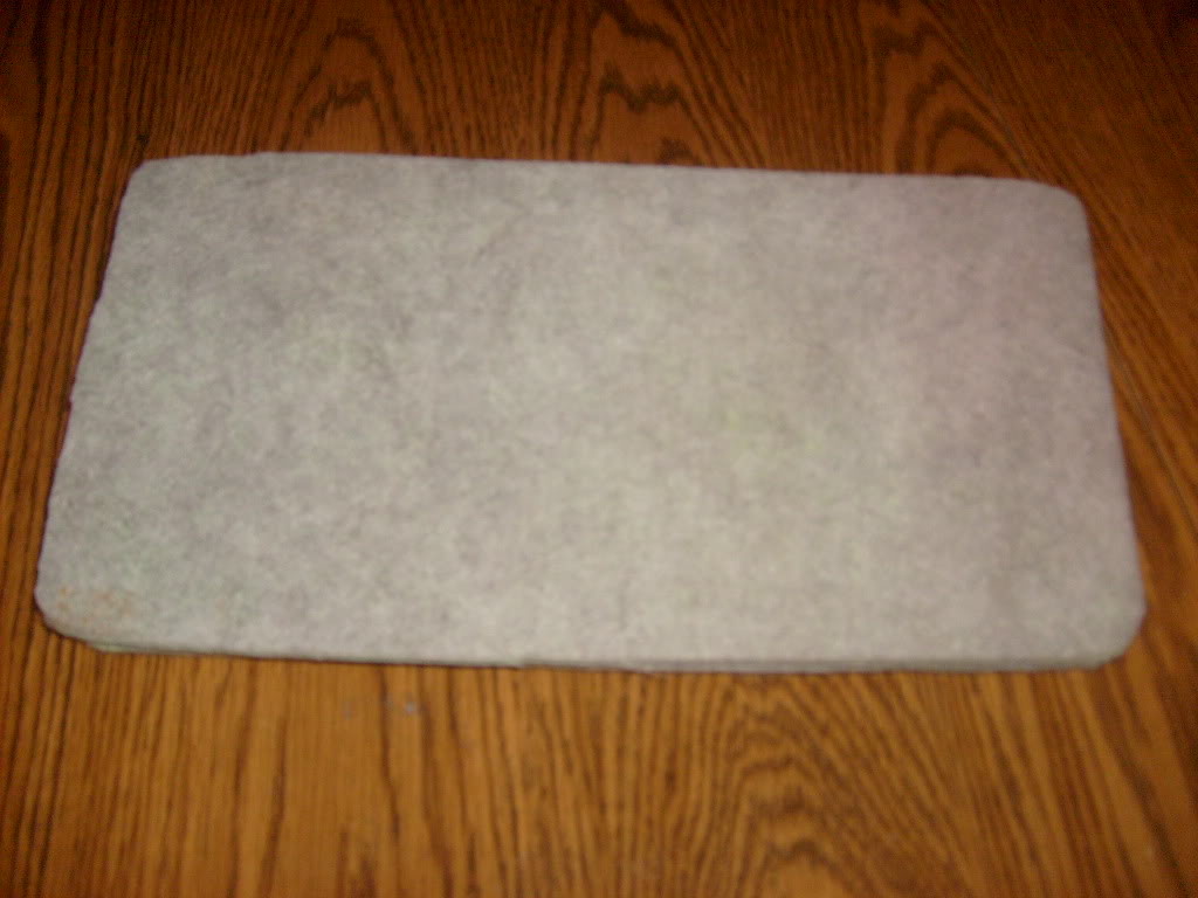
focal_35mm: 35
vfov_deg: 40.7
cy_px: 449
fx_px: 1211
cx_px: 599
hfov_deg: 52.6
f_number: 2.8
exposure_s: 1/45
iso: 100
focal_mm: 5.8
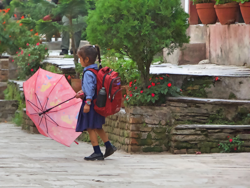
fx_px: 3178
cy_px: 94
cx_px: 125
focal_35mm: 440
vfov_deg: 3.4
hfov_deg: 4.5
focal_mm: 78.8
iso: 800
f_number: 5.6
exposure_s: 1/800
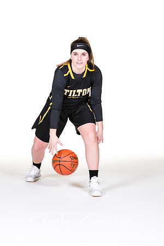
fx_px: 943
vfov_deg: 14.9
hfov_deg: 9.9
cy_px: 123
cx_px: 82
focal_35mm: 138
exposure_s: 1/160
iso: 200
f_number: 6.3
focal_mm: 92
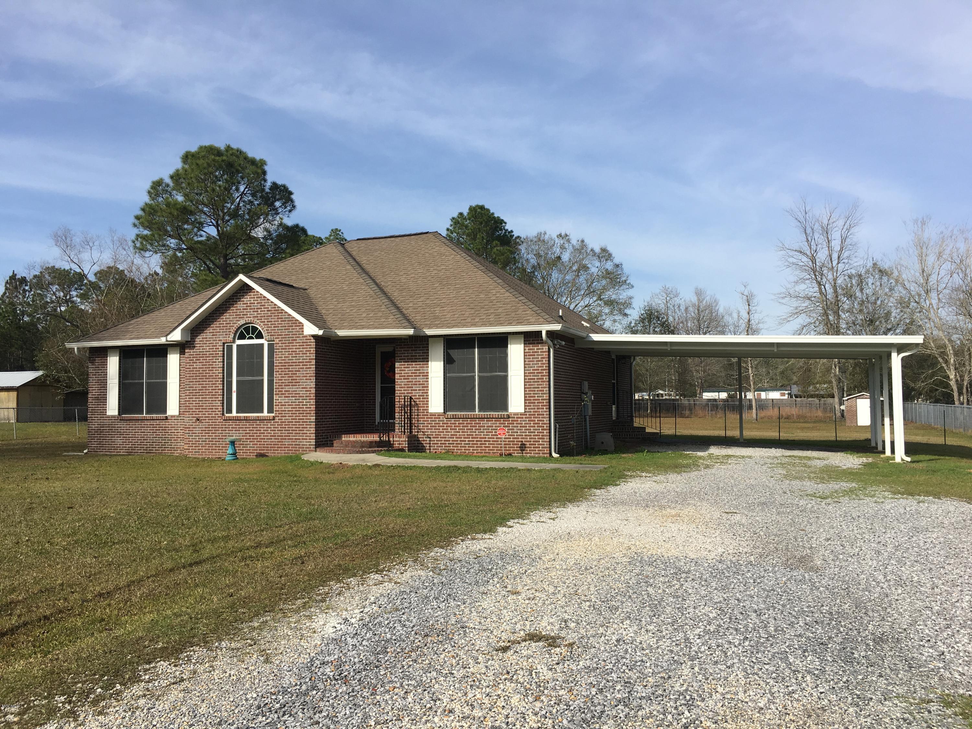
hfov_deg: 61.7
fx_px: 814
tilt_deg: +2.7
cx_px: 486
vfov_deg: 48.2
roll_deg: +0.0
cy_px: 364
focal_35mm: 29
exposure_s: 1/1672
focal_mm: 4.15
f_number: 2.2
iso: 25
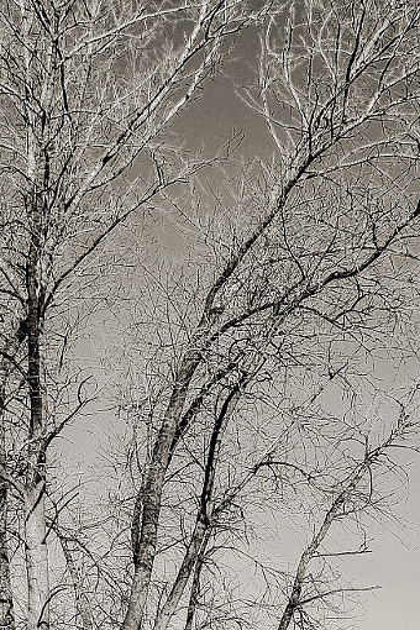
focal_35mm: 91
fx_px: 1592
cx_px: -17
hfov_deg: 14.7
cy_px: 710
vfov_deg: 21.2
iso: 200
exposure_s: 1/450
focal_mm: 19
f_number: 9
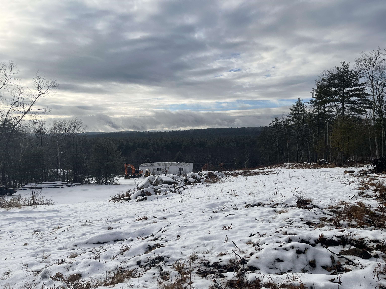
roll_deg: +1.1
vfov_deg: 53.1
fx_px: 290
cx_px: 193
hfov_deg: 67.3
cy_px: 144
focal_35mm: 26
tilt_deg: +0.4
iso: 50
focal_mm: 5.1
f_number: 1.6
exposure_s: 1/6897
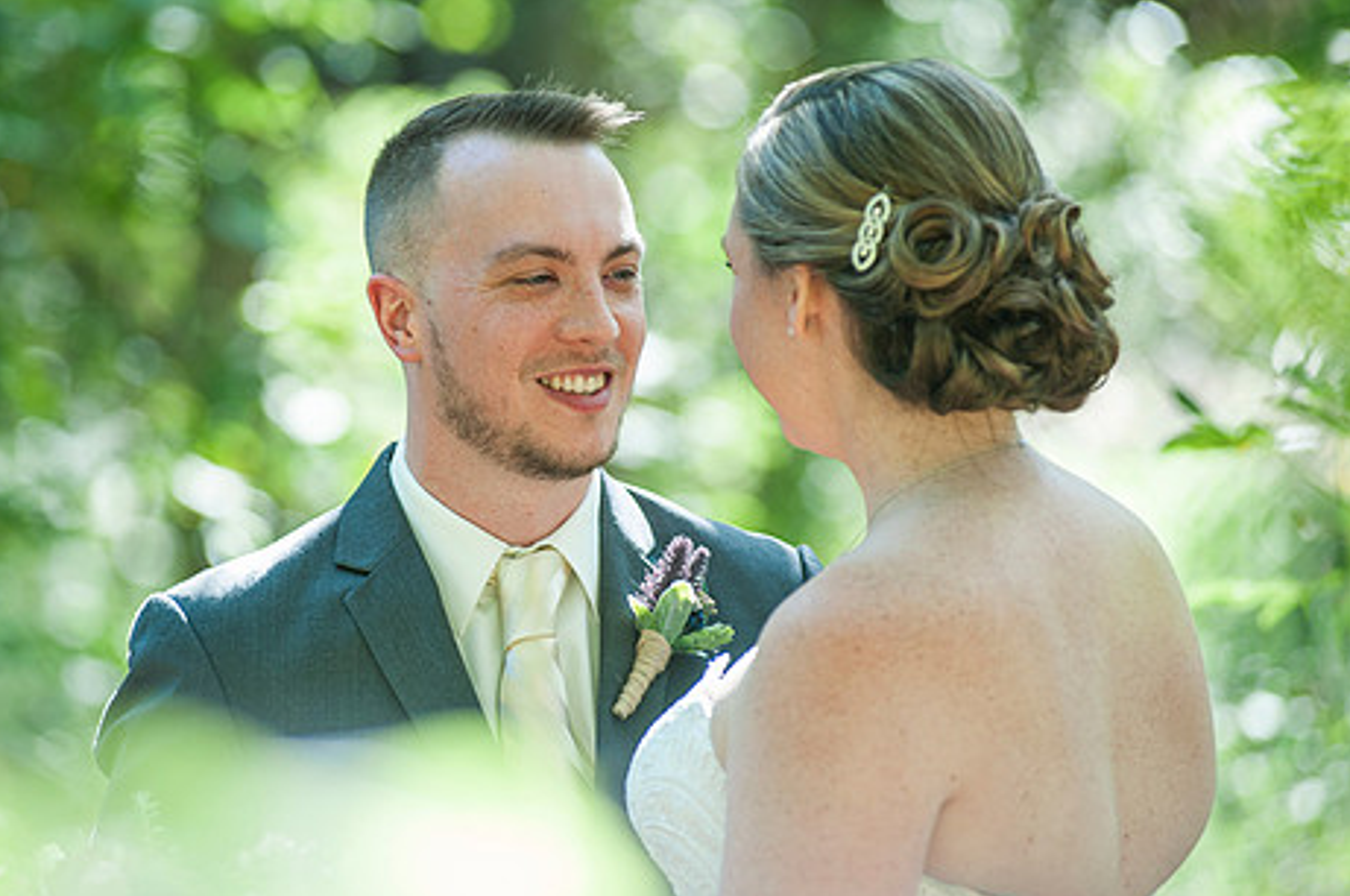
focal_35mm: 233
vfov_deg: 5.9
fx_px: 8725
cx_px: 507
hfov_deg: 8.8
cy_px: 419
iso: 160
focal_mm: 185
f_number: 3.2
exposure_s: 1/160
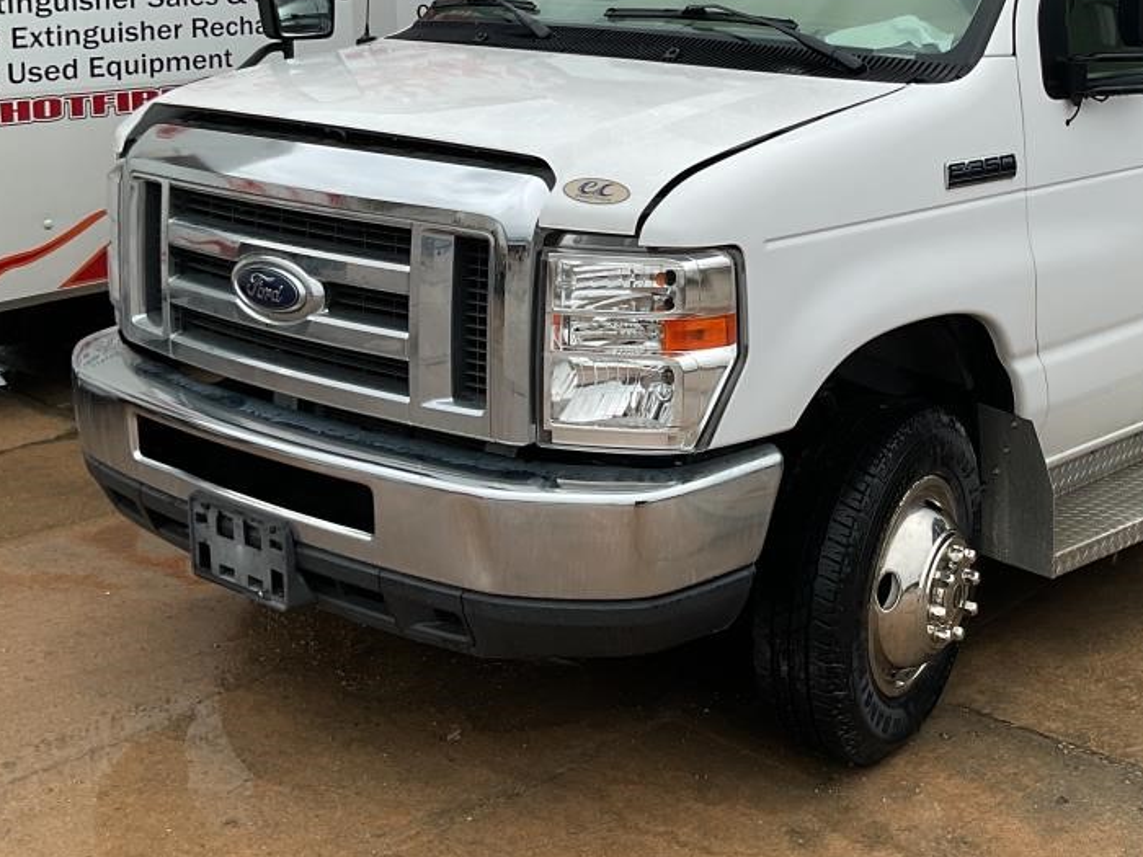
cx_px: 906
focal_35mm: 53
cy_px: 157
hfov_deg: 35.1
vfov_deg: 26.9
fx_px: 1750
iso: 16
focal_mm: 3
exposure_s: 1/770
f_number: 1.8
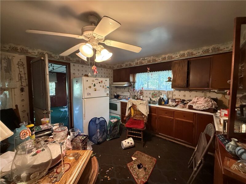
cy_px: 92
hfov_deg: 102.1
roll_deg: -0.2
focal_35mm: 14
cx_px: 123
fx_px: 99
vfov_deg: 85.7
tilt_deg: -3.6
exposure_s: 1/60
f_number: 2.2
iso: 800
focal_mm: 2.22
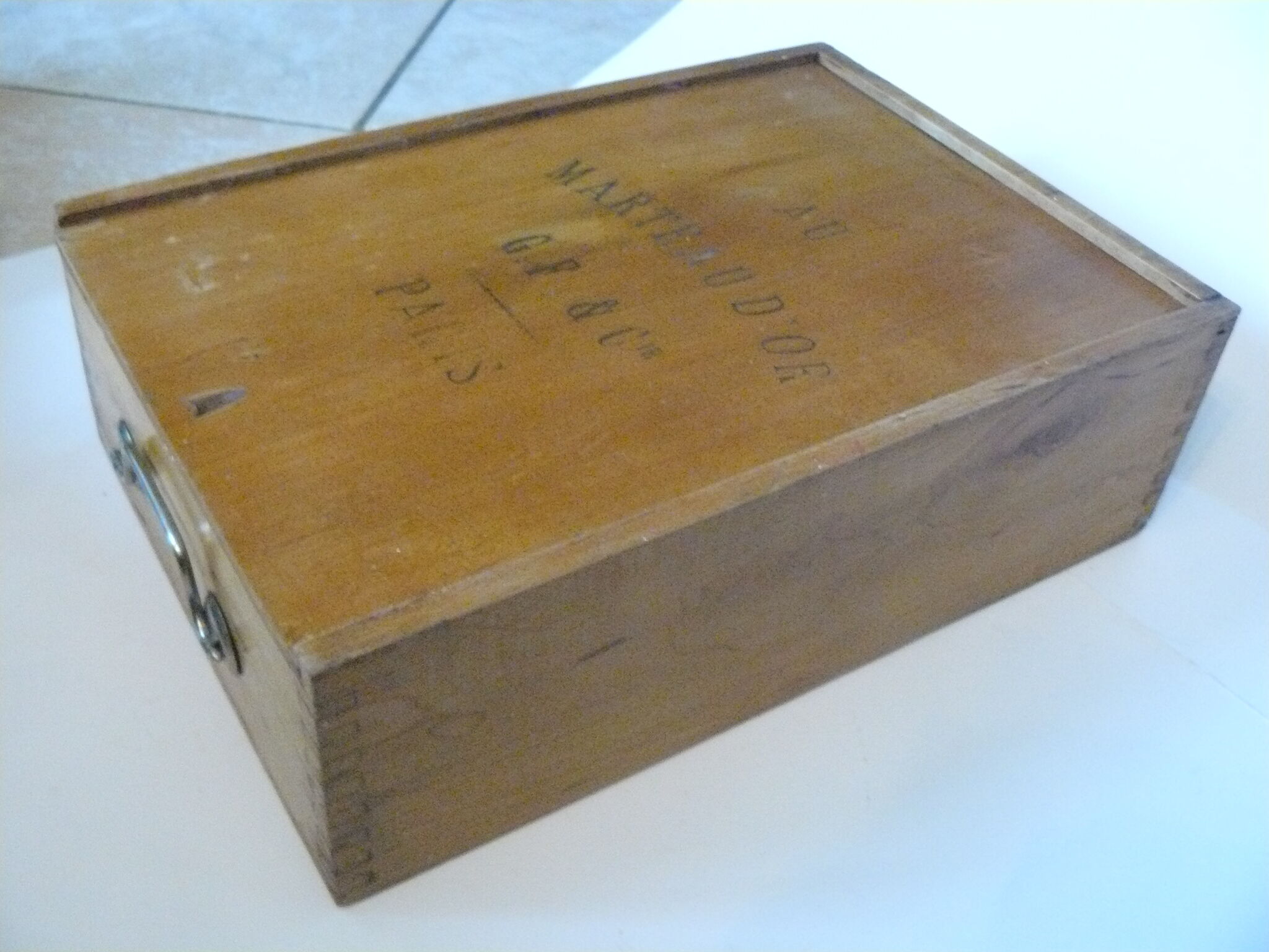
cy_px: 476
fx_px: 1320
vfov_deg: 39.7
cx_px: 634
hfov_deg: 51.4
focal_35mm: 36
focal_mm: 6
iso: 800
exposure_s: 1/10
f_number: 2.8
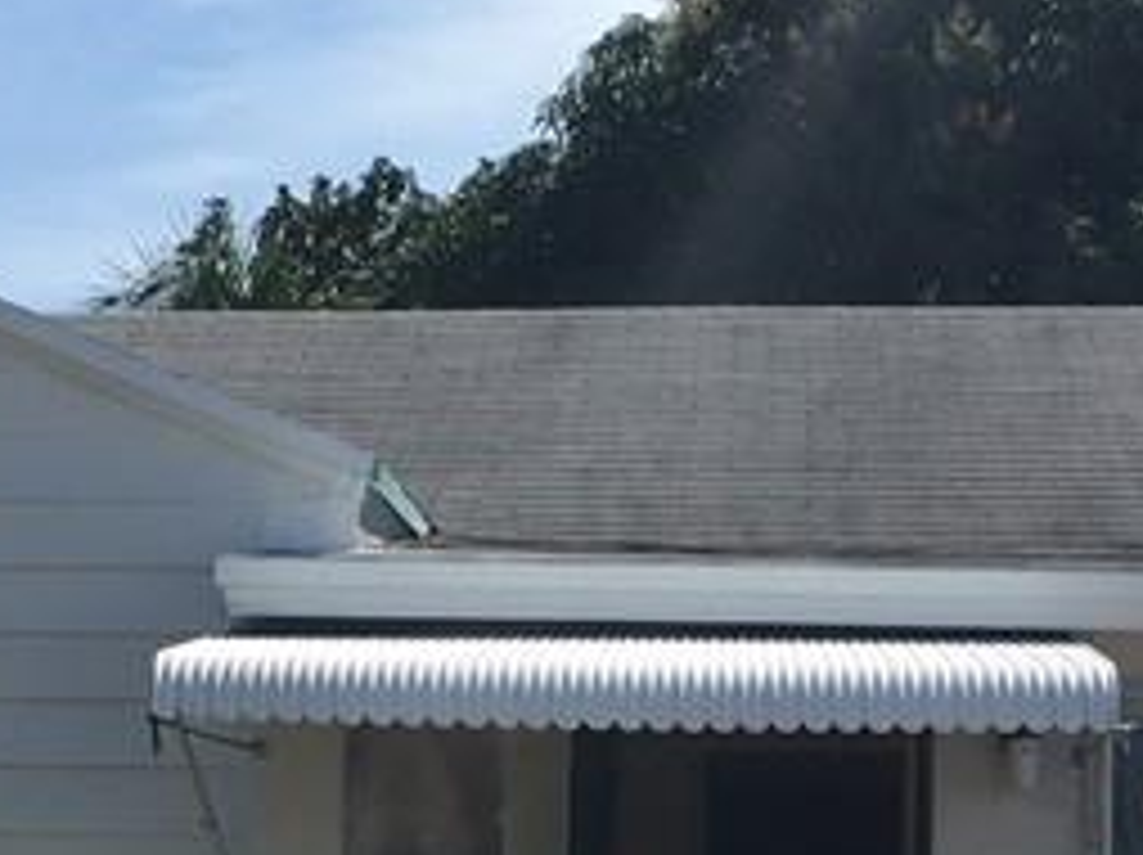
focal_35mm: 117
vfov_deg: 12.5
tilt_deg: +2.7
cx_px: 518
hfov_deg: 16.8
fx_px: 3860
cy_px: 770
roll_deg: -1.2
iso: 25
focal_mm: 4.15
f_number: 2.2
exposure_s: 1/1672
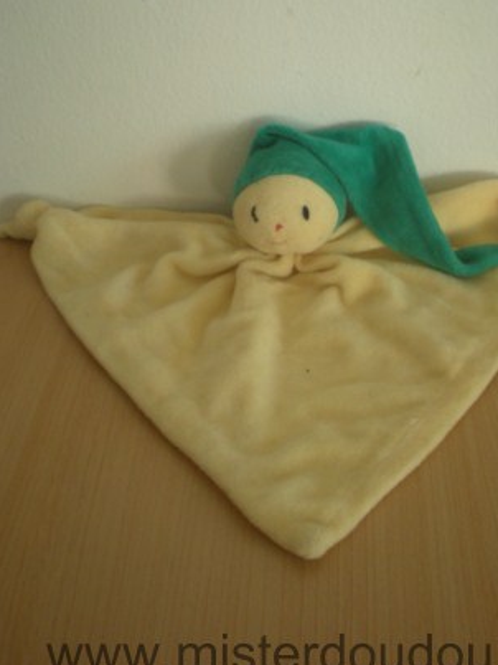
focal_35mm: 49
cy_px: 257
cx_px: 292
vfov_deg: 38.7
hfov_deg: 29.6
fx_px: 940
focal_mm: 6.3
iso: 182
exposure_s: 1/63.7
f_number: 3.1
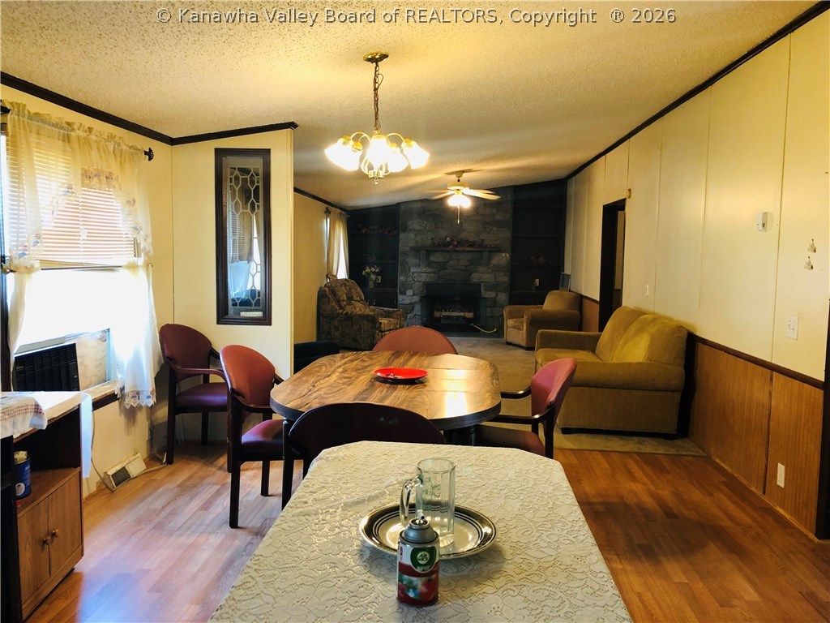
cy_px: 312
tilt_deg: -5.7
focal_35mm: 28
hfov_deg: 63.4
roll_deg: -0.3
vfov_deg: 49.7
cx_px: 415
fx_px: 671
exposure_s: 1/15
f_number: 1.8
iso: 40
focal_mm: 4
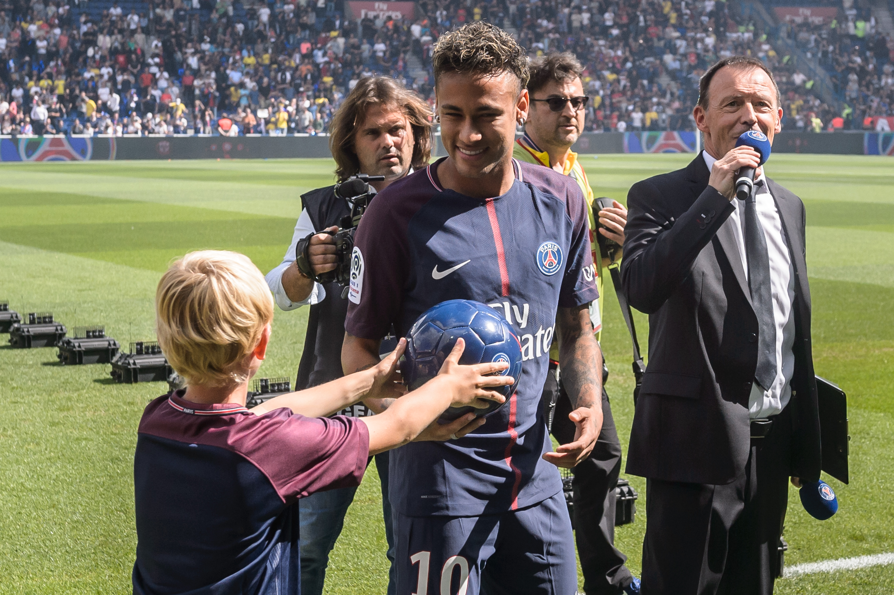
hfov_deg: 53.2
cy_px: 298
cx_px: 447
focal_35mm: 36
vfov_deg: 36.8
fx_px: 894
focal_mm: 36
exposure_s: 1/4000
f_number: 5
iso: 640
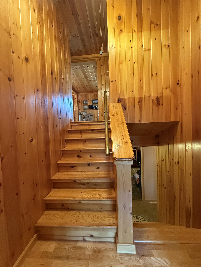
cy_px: 134
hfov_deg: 85.7
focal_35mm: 14
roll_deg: +2.1
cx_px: 100
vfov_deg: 102.1
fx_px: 108
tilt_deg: -2.4
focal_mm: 2.22
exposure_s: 1/60
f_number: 2.2
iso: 640
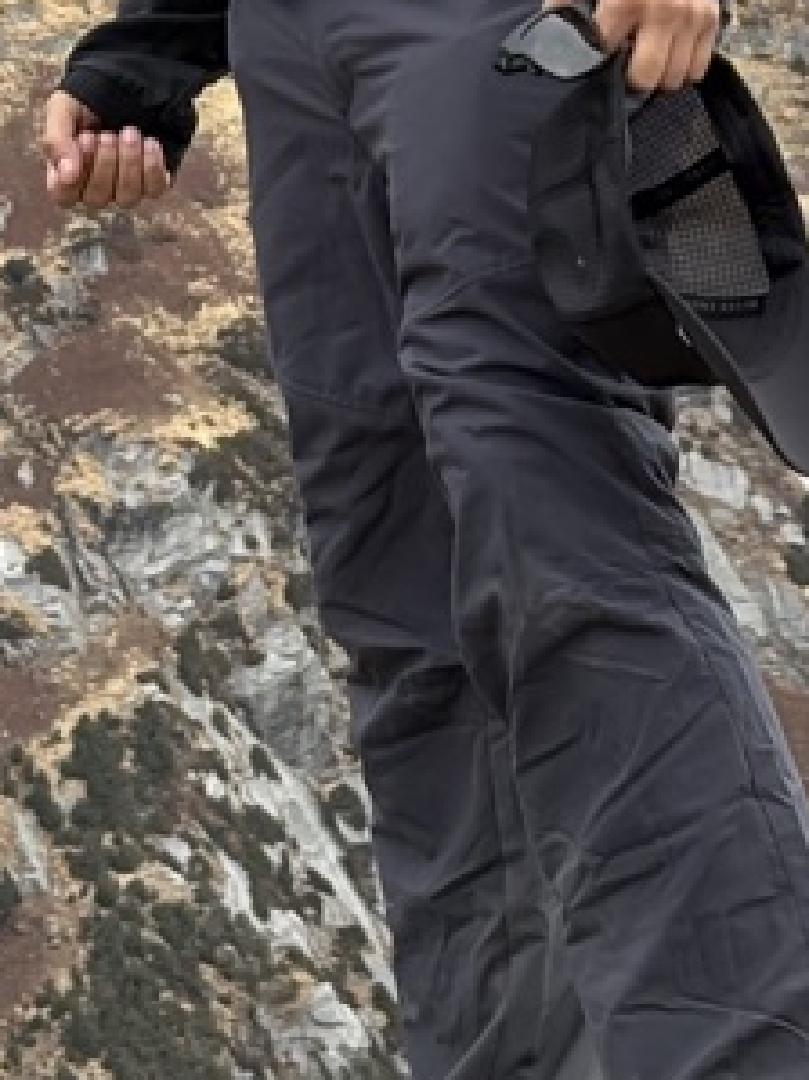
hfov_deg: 7.1
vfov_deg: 9.1
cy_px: -777
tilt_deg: +12.4
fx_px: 6517
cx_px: 246
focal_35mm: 209
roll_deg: +0.4
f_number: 1.6
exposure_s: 1/557
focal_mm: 5.96
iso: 50
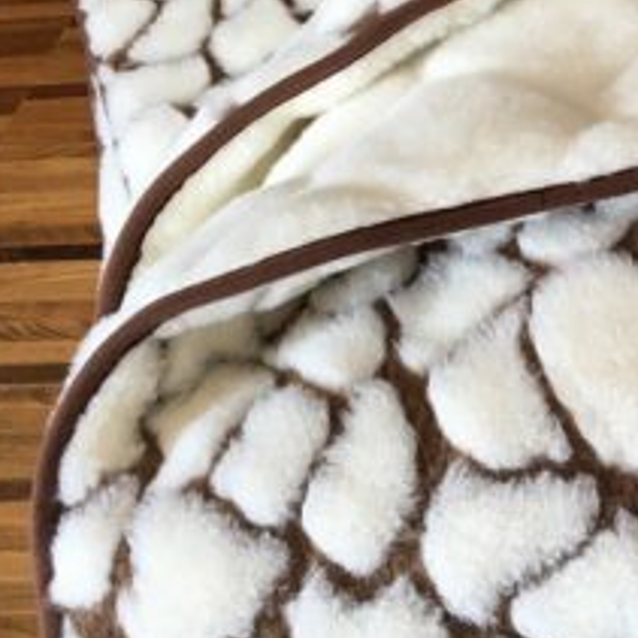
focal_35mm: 73
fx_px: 1522
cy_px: 124
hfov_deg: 22.2
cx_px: 726
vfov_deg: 23.3
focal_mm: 4.15
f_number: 2.2
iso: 32
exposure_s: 1/33
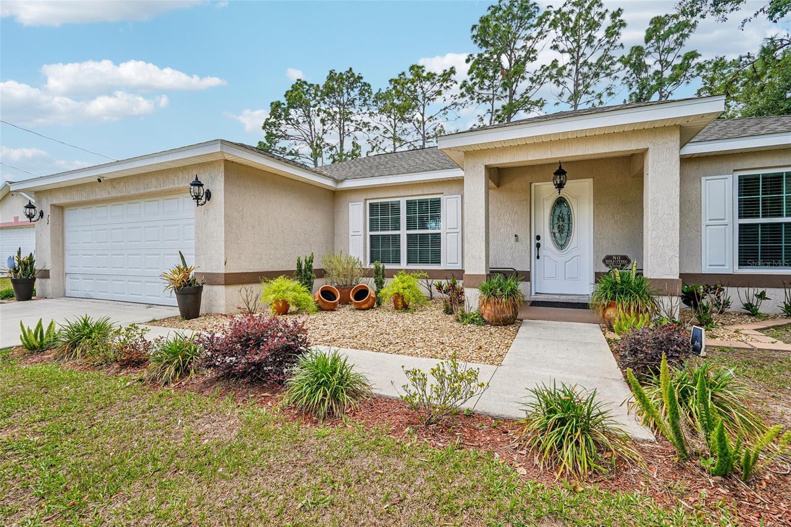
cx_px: 396
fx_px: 351
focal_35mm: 16
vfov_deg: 73.7
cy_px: 264
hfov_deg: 96.7
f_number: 8
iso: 50
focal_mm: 16
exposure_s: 1/60
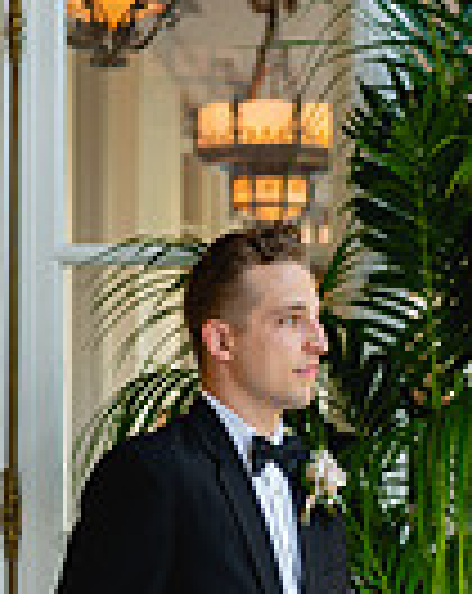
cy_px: 576
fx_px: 2804
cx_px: 312
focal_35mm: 160
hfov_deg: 9.6
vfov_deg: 12.0
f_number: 2.8
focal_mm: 50
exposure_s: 1/200
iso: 400
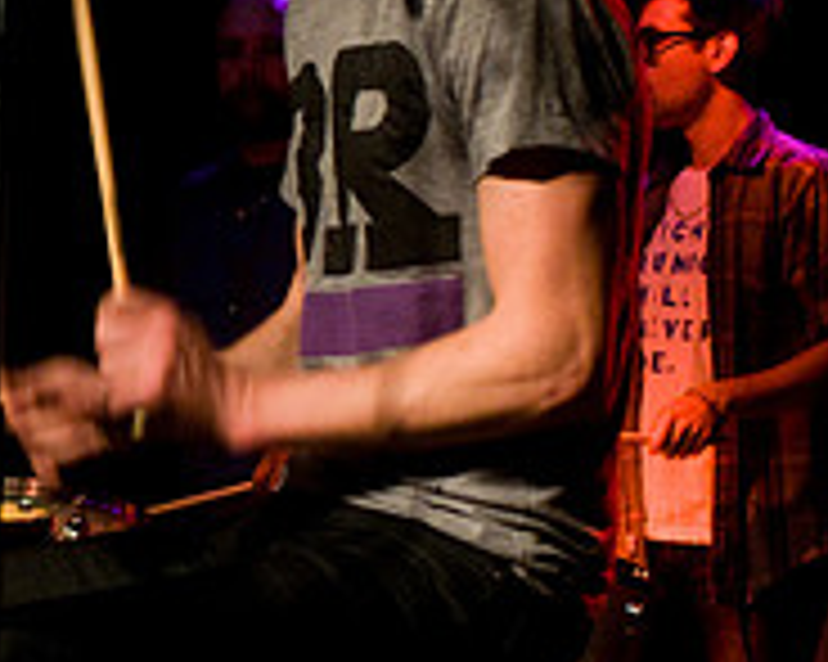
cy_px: 65
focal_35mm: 195
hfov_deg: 9.6
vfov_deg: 7.9
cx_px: -423
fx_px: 4776
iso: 1000
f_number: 2.8
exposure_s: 1/80
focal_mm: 44
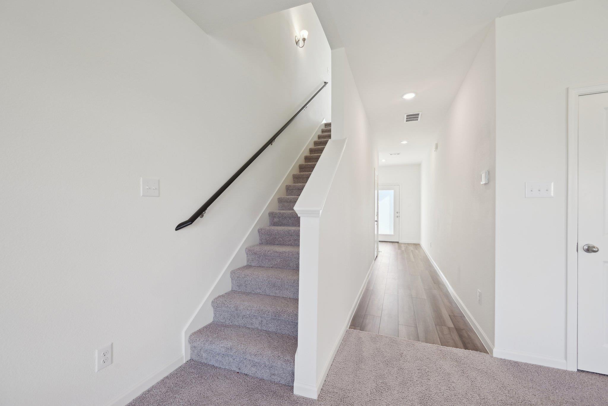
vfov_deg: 81.3
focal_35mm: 14
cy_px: 203
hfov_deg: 104.2
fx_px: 237
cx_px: 304
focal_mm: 14
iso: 160
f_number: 8
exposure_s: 1/15
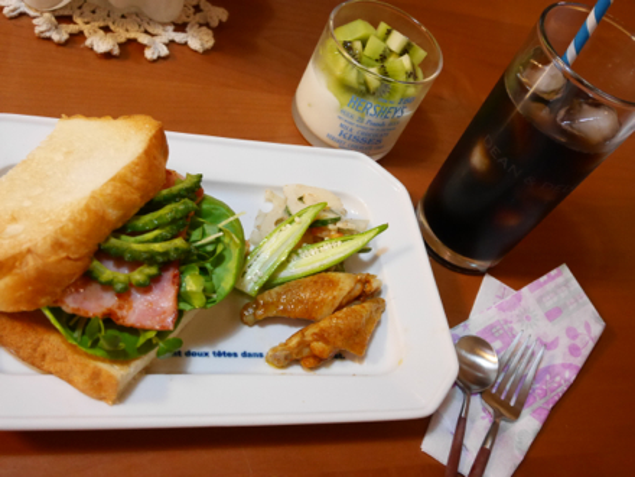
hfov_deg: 44.8
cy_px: 238
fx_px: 770
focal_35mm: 42
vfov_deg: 34.3
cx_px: 318
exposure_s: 1/50
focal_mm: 21
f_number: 4.7
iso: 3200
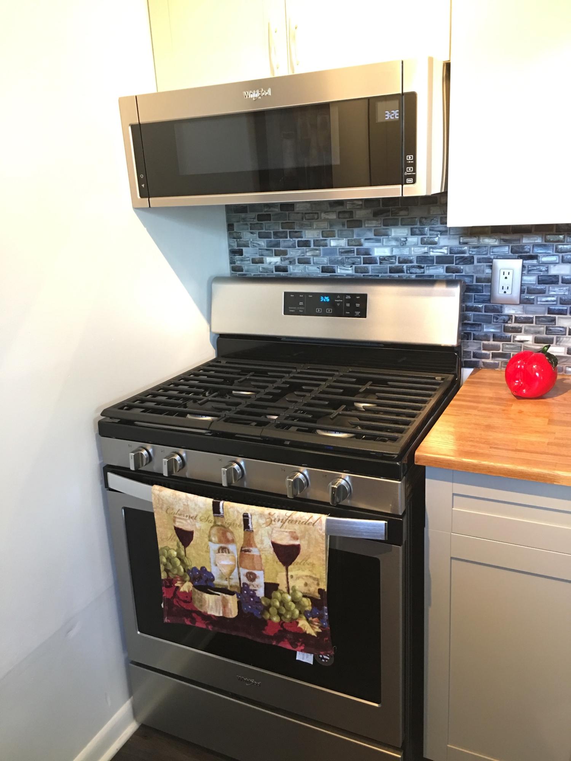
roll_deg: +1.6
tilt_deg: -16.4
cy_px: 380
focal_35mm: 29
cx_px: 286
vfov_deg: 61.7
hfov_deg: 48.2
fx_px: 638
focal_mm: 4.15
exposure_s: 1/10
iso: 80
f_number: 2.2
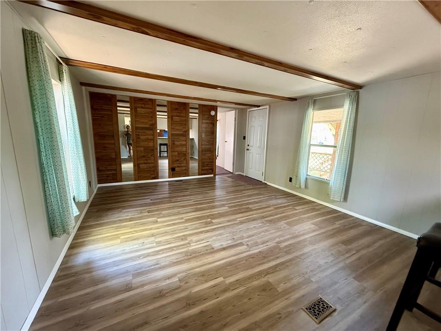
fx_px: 178
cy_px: 166
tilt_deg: -9.6
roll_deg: -1.3
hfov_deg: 102.1
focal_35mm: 14
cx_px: 220
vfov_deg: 85.7
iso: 640
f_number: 2.2
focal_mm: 2.22
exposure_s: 1/60
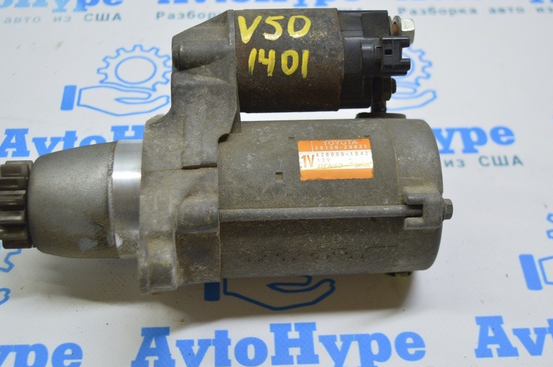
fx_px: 844
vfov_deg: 24.6
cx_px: 255
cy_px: 172
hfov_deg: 36.3
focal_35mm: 55
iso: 400
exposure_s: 1/50
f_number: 4.2
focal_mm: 30
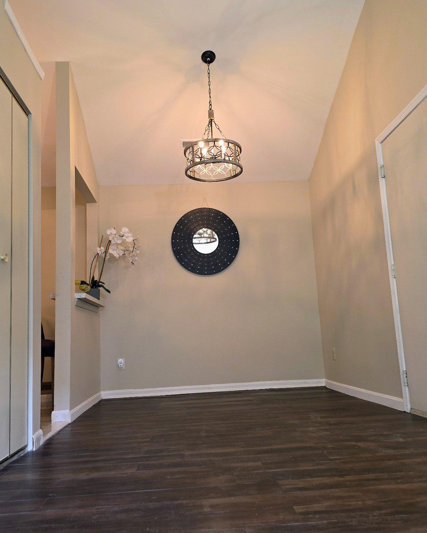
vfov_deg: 58.8
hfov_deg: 48.5
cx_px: 209
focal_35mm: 30
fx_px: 474
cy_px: 266
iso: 100
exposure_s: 1/36.8
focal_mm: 6.3
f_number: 1.7
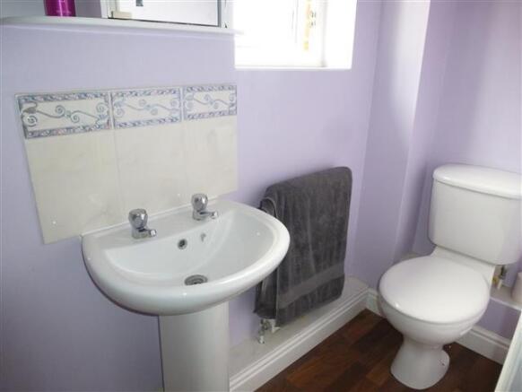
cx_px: 261
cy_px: 196
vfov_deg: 56.9
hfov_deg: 71.6
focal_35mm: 24
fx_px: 362
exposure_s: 1/60
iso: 500
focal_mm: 4.3
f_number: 3.3
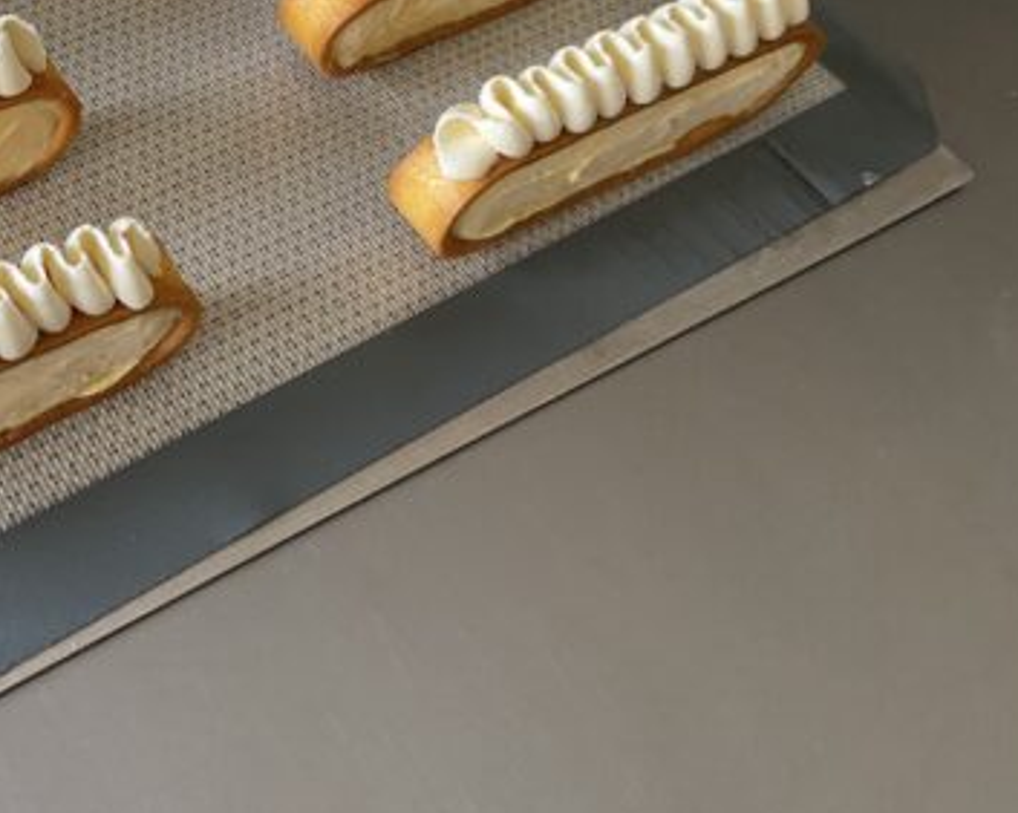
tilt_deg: -53.4
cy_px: 118
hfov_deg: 36.2
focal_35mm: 48
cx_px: 82
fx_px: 1445
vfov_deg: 30.4
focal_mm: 4.25
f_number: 1.8
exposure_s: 1/60
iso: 160
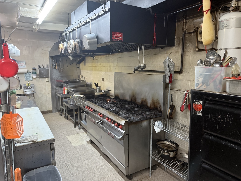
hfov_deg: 71.6
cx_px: 120
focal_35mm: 24
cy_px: 90
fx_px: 167
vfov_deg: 56.8
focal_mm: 6.76
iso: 400
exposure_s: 1/58
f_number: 1.78
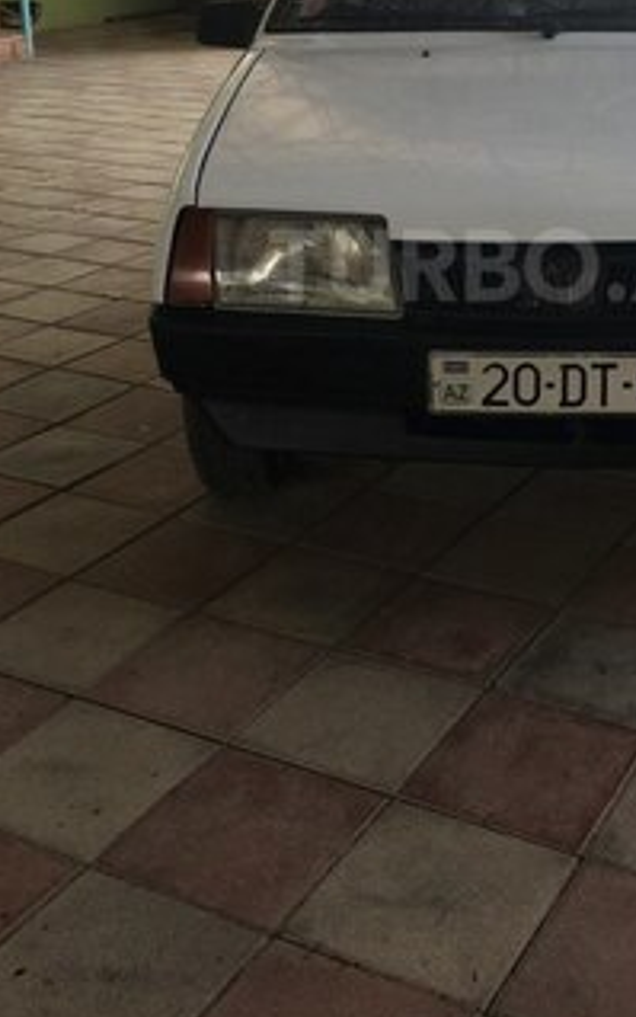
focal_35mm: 48
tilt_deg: -16.8
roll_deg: -1.8
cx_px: 515
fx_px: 1330
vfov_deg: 40.7
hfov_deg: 26.4
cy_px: 265
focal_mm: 4.15
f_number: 2.2
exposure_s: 1/100
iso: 32
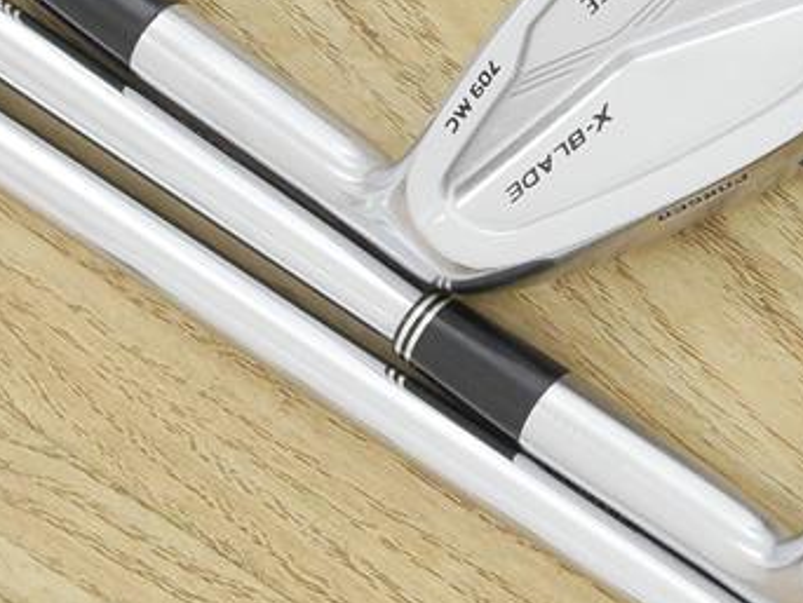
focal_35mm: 187
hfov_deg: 10.2
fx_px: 4341
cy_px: 61
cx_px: 1229
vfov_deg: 7.9
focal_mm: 25
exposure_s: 1/50
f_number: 4.5
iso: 1600
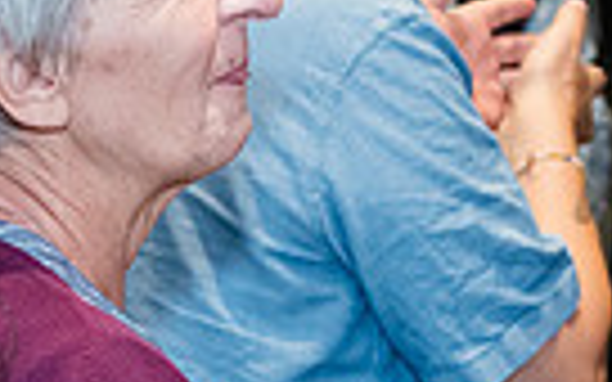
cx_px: 492
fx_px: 4203
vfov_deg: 5.2
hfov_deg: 8.3
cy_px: 240
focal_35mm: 252
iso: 6400
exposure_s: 1/320
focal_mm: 48
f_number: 4
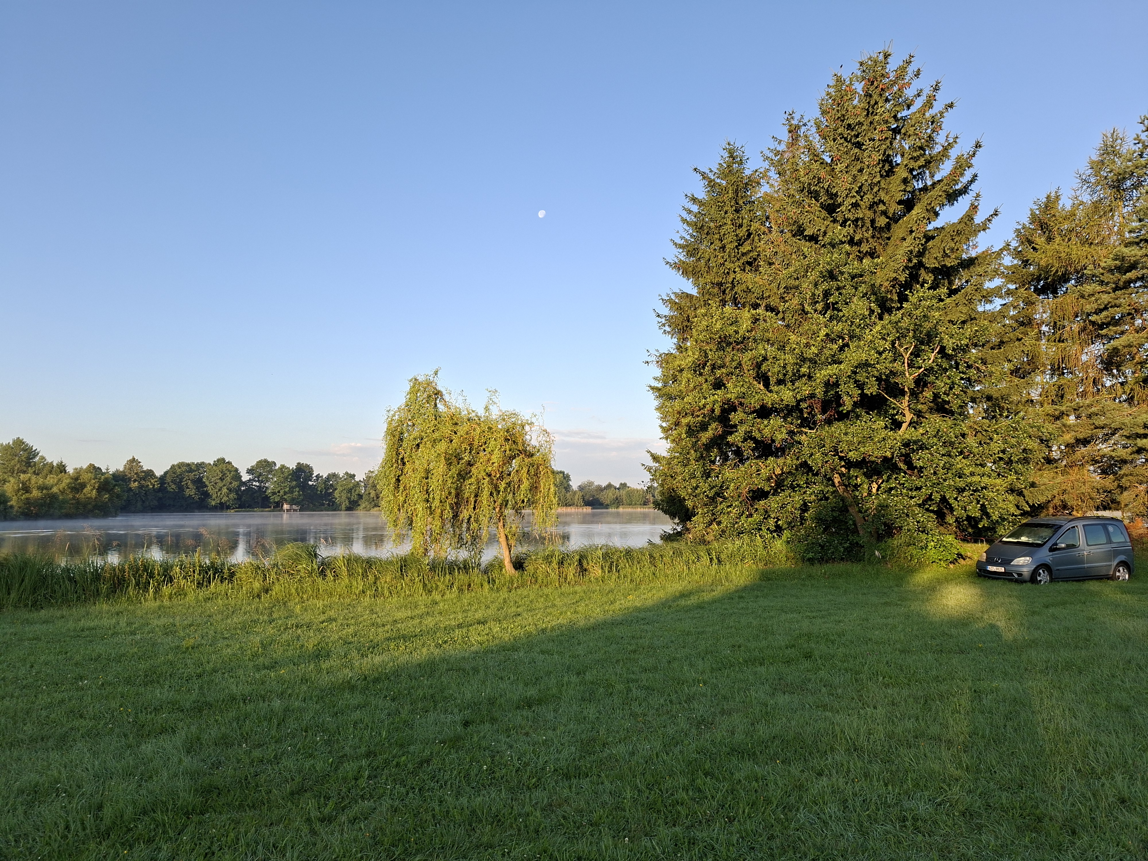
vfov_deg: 58.9
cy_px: 430
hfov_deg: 73.9
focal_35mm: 23
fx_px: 763
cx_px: 574
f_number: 1.8
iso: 50
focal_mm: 5.54
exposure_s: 1/596
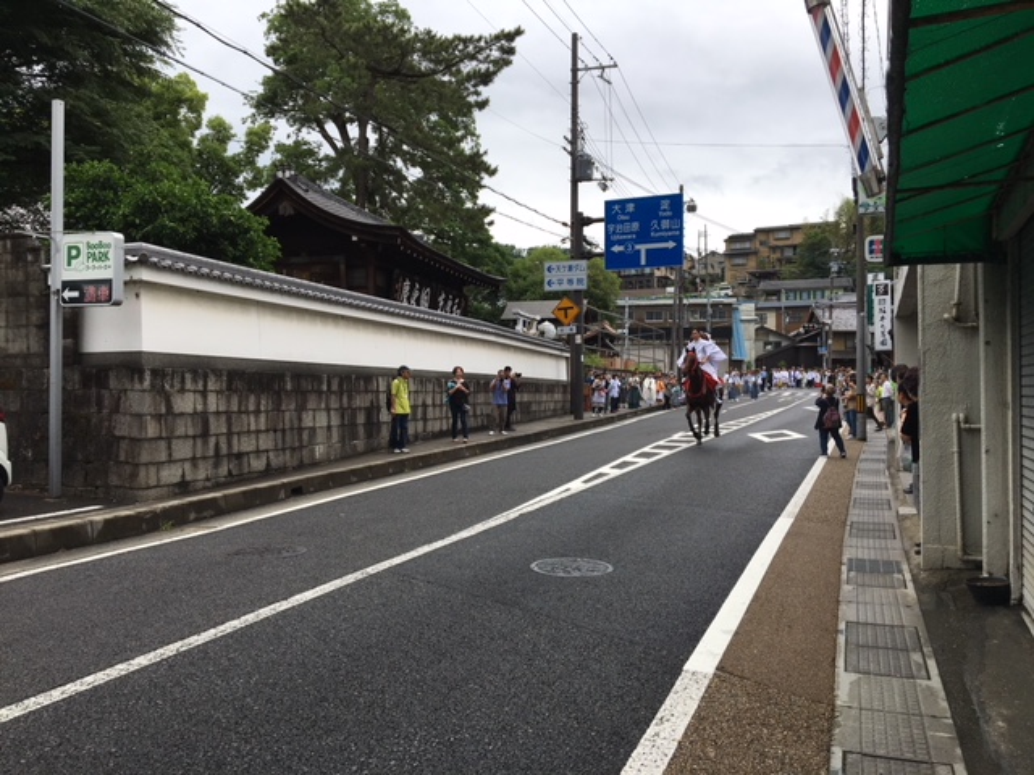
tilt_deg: +0.0
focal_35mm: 29
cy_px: 388
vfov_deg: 48.2
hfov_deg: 61.7
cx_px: 517
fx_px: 866
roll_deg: +0.3
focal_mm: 4.15
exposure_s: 1/1637
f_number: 2.2
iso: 25
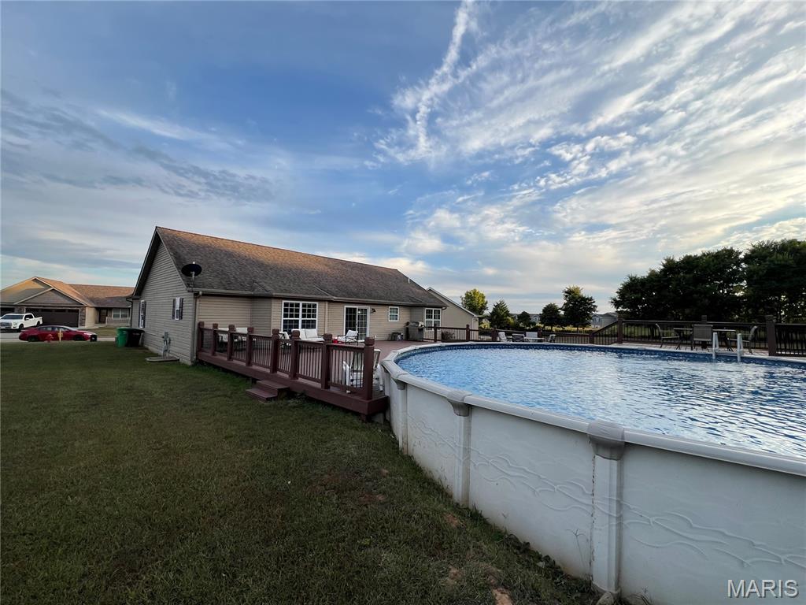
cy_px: 302
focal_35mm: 13
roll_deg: -1.4
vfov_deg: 89.9
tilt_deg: +1.1
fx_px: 303
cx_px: 403
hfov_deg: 106.2
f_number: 1.8
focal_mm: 1.57
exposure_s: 1/438
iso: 32
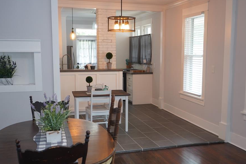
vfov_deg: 31.8
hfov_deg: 46.3
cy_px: 92
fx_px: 287
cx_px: 137
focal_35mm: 42
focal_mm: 36
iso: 1600
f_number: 4
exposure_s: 1/100
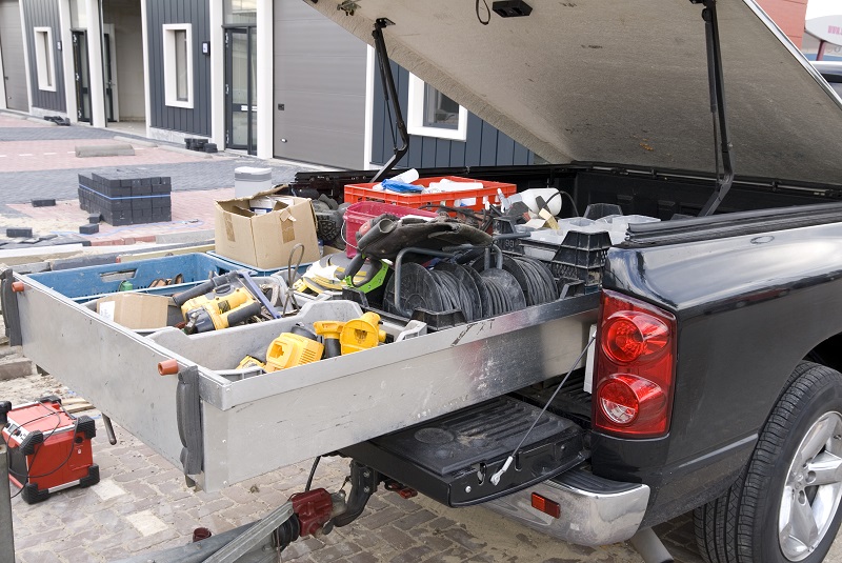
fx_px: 773
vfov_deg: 40.0
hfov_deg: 57.2
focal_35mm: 33
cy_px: 282
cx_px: 421
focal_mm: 22
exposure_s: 1/15
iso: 100
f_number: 7.1
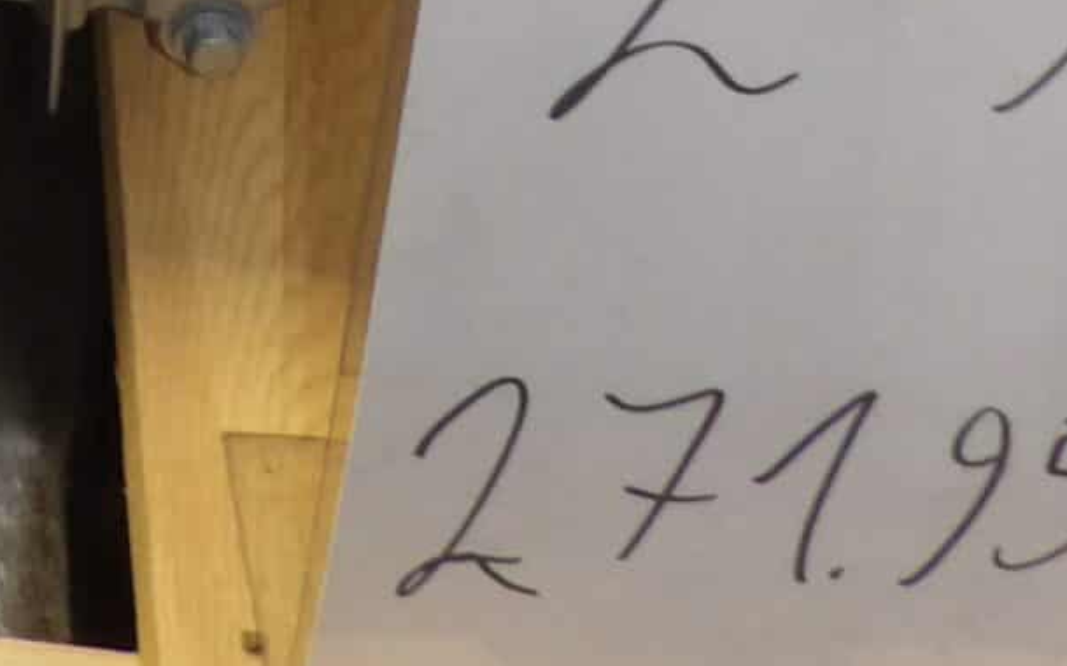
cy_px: -1055
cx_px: -375
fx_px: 3110
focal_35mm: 107
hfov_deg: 18.0
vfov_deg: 10.2
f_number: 3.2
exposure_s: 1/60
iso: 200
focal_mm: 4.3
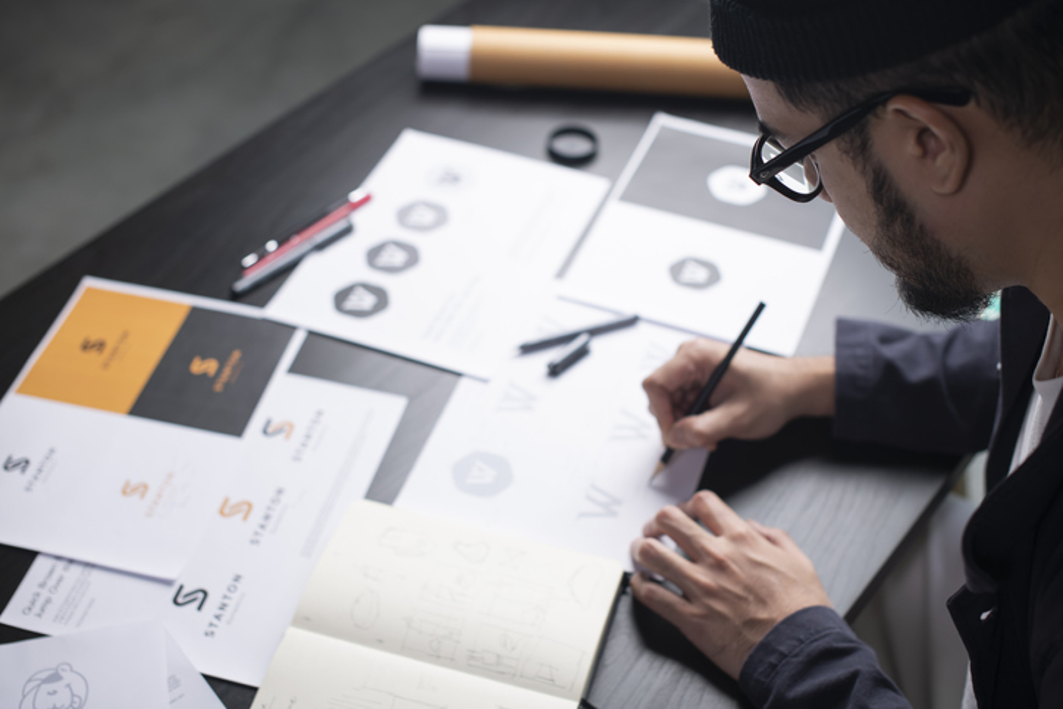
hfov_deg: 39.6
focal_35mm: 50
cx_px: 532
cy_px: 354
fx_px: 1477
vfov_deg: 27.0
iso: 200
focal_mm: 50
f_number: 3.2
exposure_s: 1/100
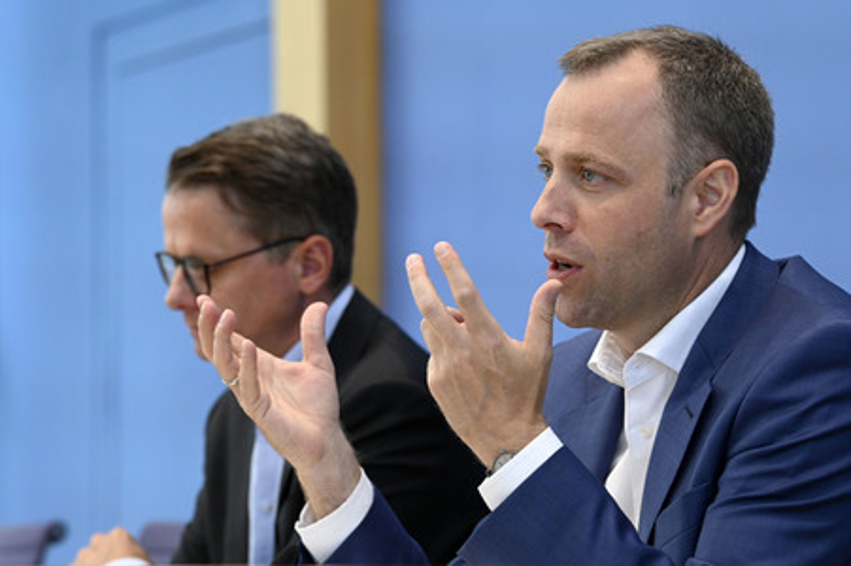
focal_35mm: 135
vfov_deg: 10.1
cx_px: 426
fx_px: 3189
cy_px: 283
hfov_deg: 15.2
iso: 3200
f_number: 5.6
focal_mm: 135
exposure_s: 1/640
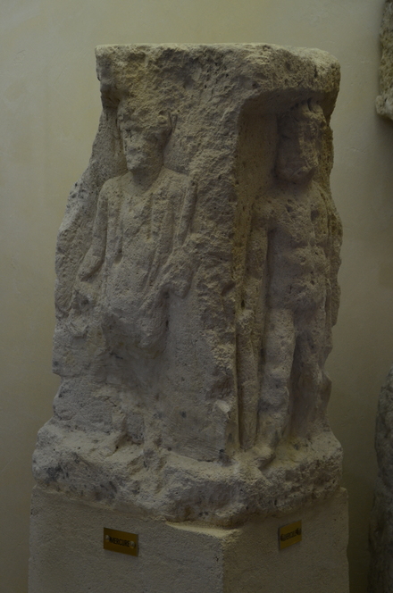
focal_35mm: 87
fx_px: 1430
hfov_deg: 15.6
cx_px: 196
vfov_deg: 23.4
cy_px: 296
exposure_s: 1/320
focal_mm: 58
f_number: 5
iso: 1000
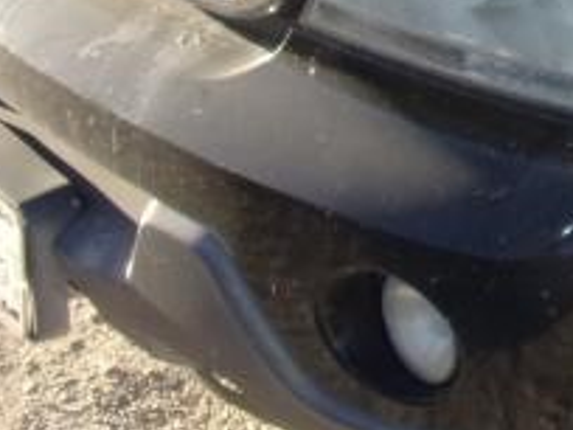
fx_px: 1556
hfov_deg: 18.4
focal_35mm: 94
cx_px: 876
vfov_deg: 14.9
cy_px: -160
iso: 80
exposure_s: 1/320
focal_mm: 4.3
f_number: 3.3
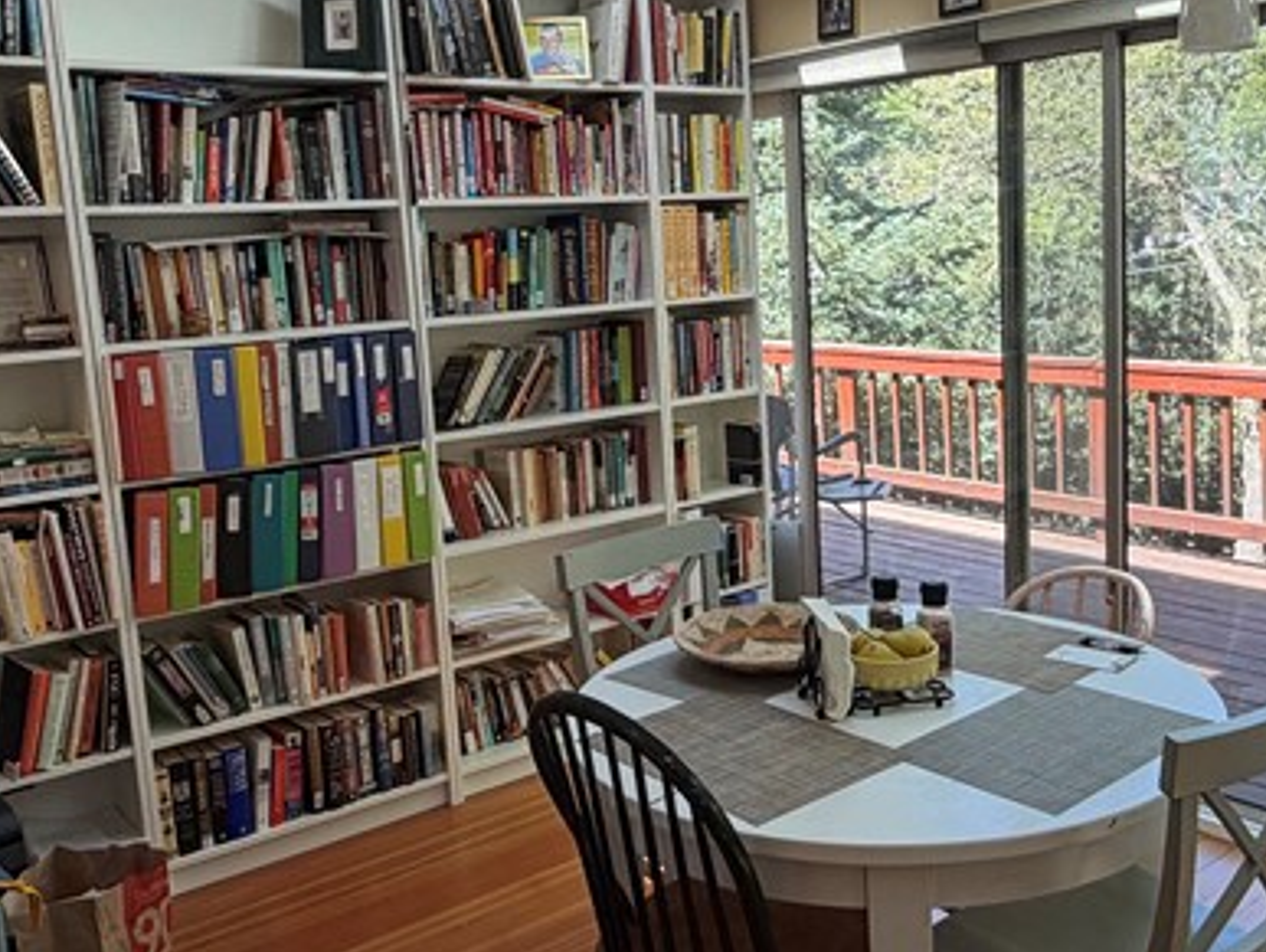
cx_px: 782
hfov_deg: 49.7
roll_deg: +2.9
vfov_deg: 38.7
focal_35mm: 37
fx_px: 1354
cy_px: 435
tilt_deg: -8.3
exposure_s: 1/121
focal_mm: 2.22
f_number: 2.2
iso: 64
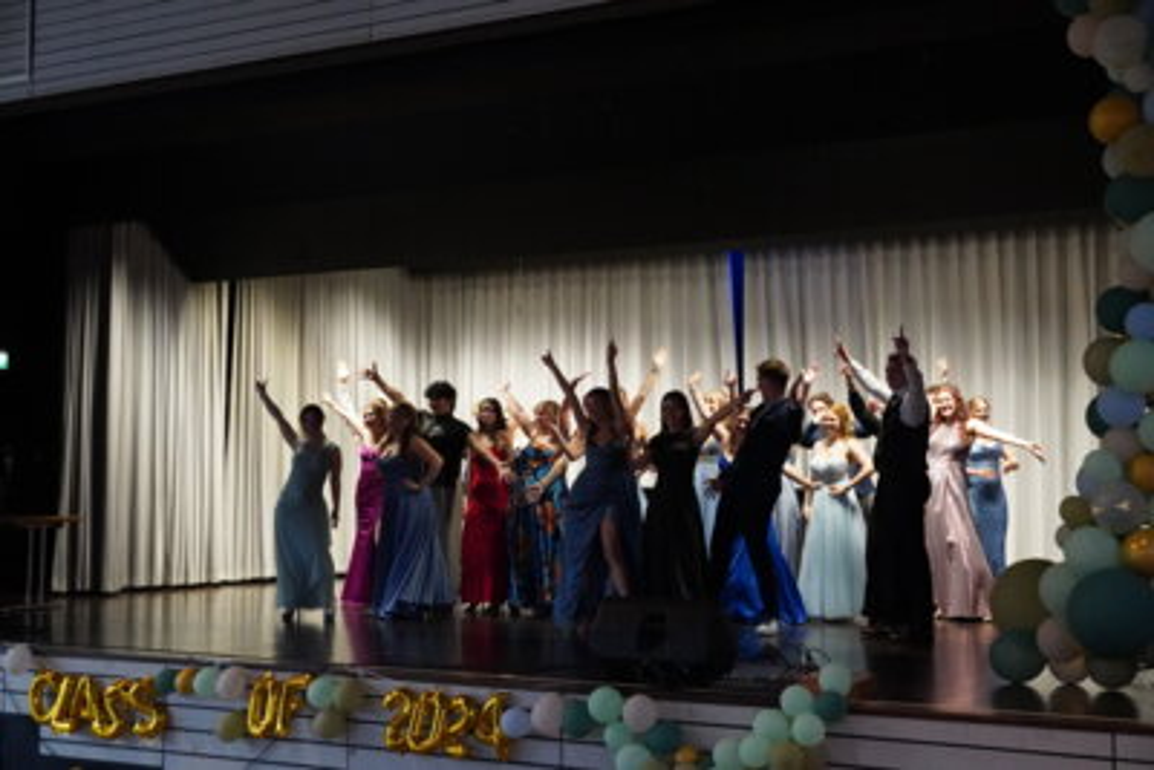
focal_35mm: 48
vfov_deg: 28.1
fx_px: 1539
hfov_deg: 41.1
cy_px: 385
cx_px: 577
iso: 6400
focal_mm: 32
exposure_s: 1/100
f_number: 4.5
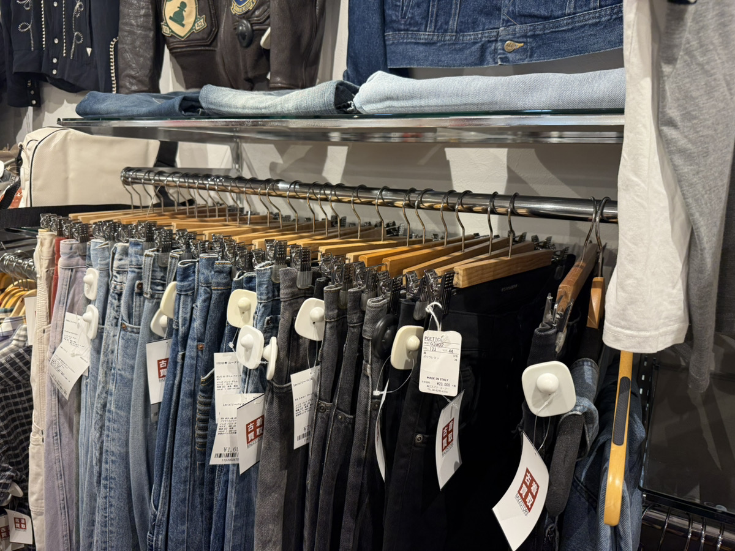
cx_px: 368
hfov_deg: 71.6
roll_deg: -1.6
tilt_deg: -12.4
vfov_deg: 56.8
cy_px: 276
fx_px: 510
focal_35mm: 24
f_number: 1.78
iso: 160
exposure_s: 1/100
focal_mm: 6.76
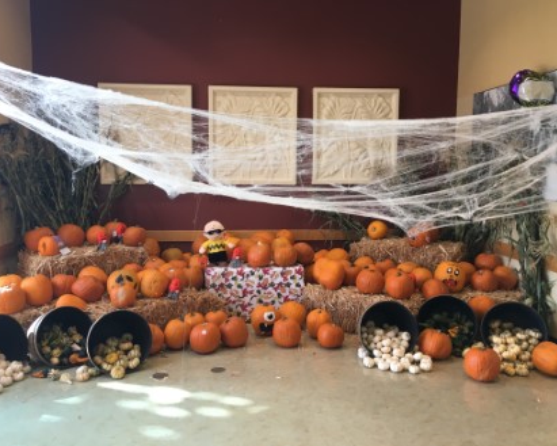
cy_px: 218
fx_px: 511
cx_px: 279
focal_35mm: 31
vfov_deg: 47.1
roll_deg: -1.6
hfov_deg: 57.2
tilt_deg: -4.3
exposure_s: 1/30
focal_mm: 4.15
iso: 25
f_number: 2.2
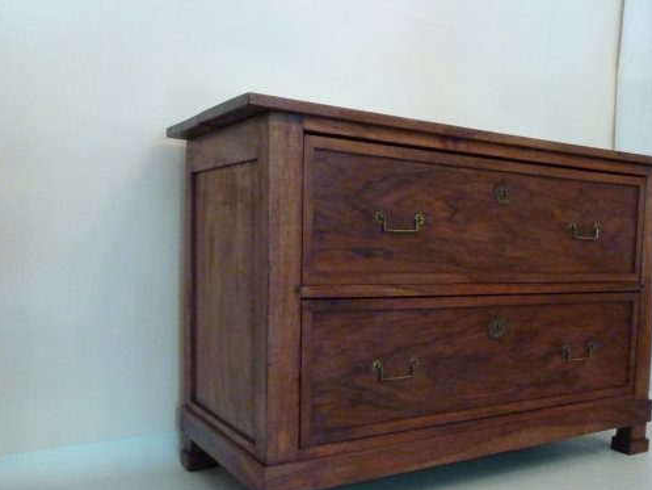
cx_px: 388
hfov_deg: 52.3
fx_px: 659
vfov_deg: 40.6
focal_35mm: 35
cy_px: 285
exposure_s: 1/20
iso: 800
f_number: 3.4
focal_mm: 4.7
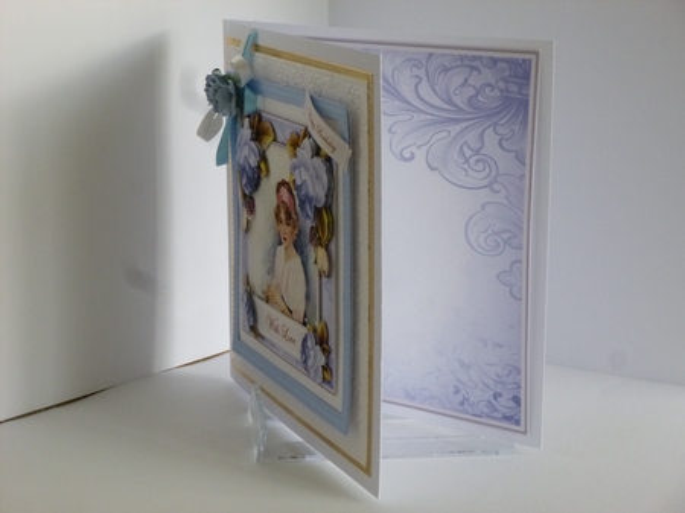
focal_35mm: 80
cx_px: 342
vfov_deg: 18.4
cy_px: 256
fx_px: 1582
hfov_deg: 24.4
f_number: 4.9
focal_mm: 14.2
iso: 400
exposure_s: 1/40
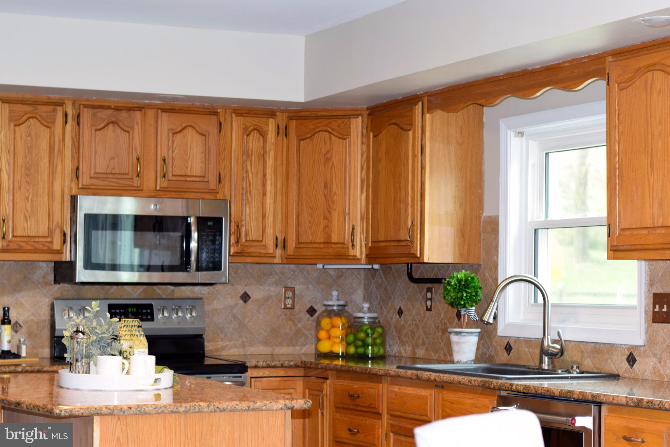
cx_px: 335
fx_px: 1396
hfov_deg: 27.0
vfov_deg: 18.2
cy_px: 224
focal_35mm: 75
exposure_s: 1/60
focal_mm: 50
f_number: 3.2
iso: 800
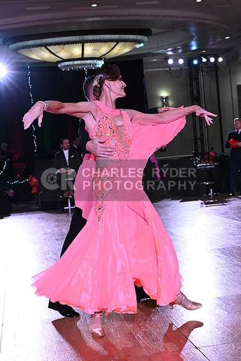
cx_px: 120
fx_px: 592
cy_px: 180
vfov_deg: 33.9
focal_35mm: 59
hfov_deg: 23.0
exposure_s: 1/320
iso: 5000
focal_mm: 59
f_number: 7.1
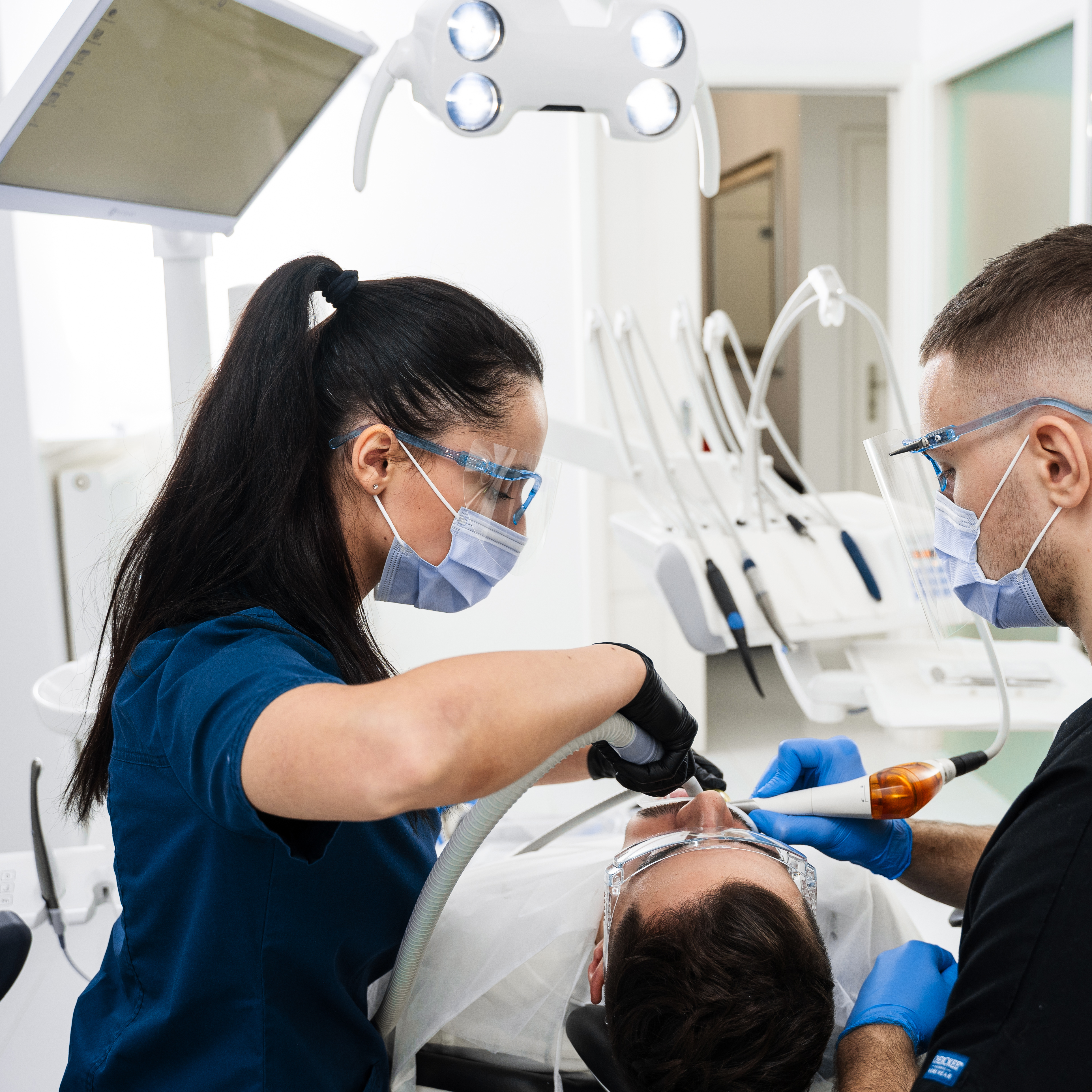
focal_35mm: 37
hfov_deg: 44.9
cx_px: 608
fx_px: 1321
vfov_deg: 44.9
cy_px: 546
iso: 400
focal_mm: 28
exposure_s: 1/125
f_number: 3.5
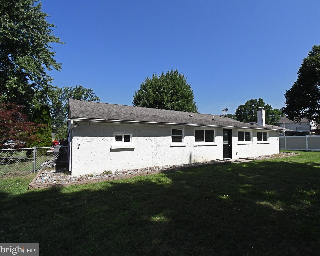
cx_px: 191
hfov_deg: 88.6
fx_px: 161
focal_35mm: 17
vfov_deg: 77.0
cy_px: 128
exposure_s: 1/8000
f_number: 10
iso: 5000
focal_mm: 10
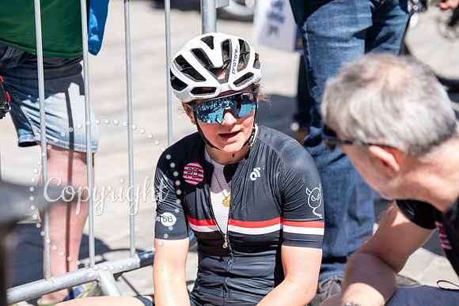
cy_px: 153
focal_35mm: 111
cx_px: 230
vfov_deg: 12.3
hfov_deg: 18.4
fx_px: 1416
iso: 100
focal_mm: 111
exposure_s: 1/400
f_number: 3.5
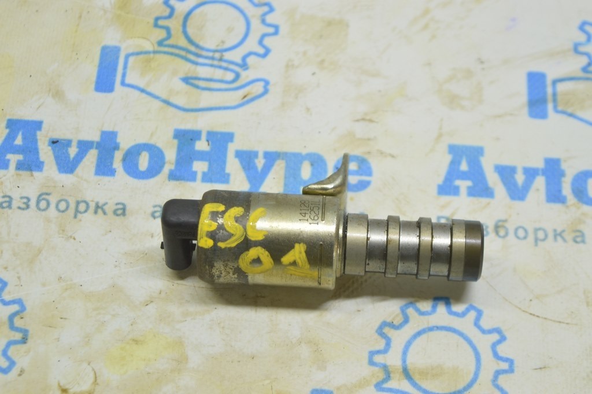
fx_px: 1356
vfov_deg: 16.5
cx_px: 296
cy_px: 197
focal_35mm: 82
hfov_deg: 24.6
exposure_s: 1/20
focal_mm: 55
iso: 400
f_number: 5.6
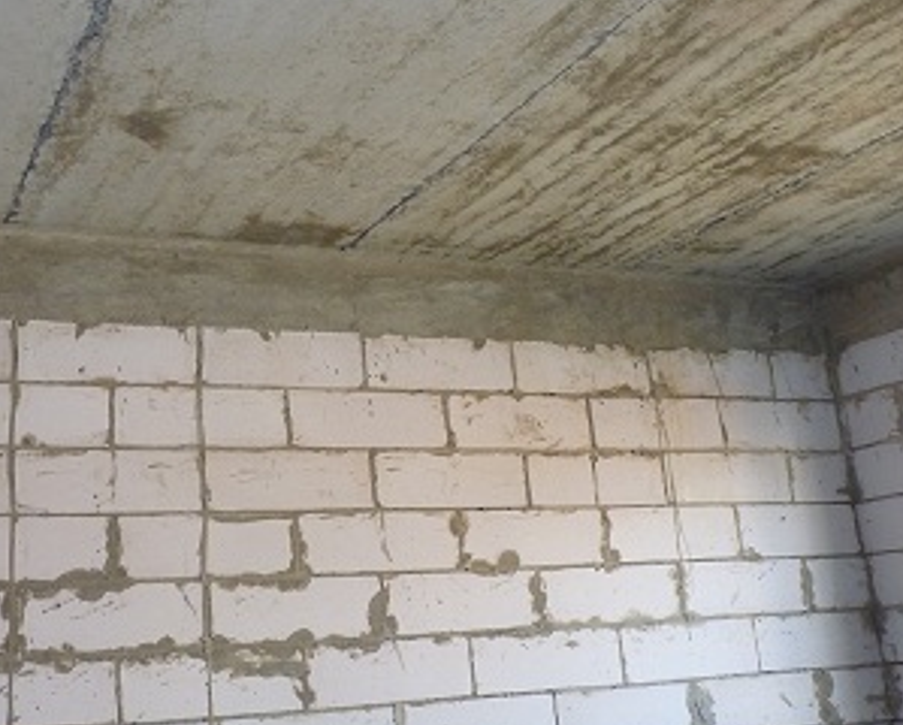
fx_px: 1177
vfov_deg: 34.1
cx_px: 305
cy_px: 298
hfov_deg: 41.4
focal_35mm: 44
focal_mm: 4.8
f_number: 2.8
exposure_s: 1/30
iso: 160
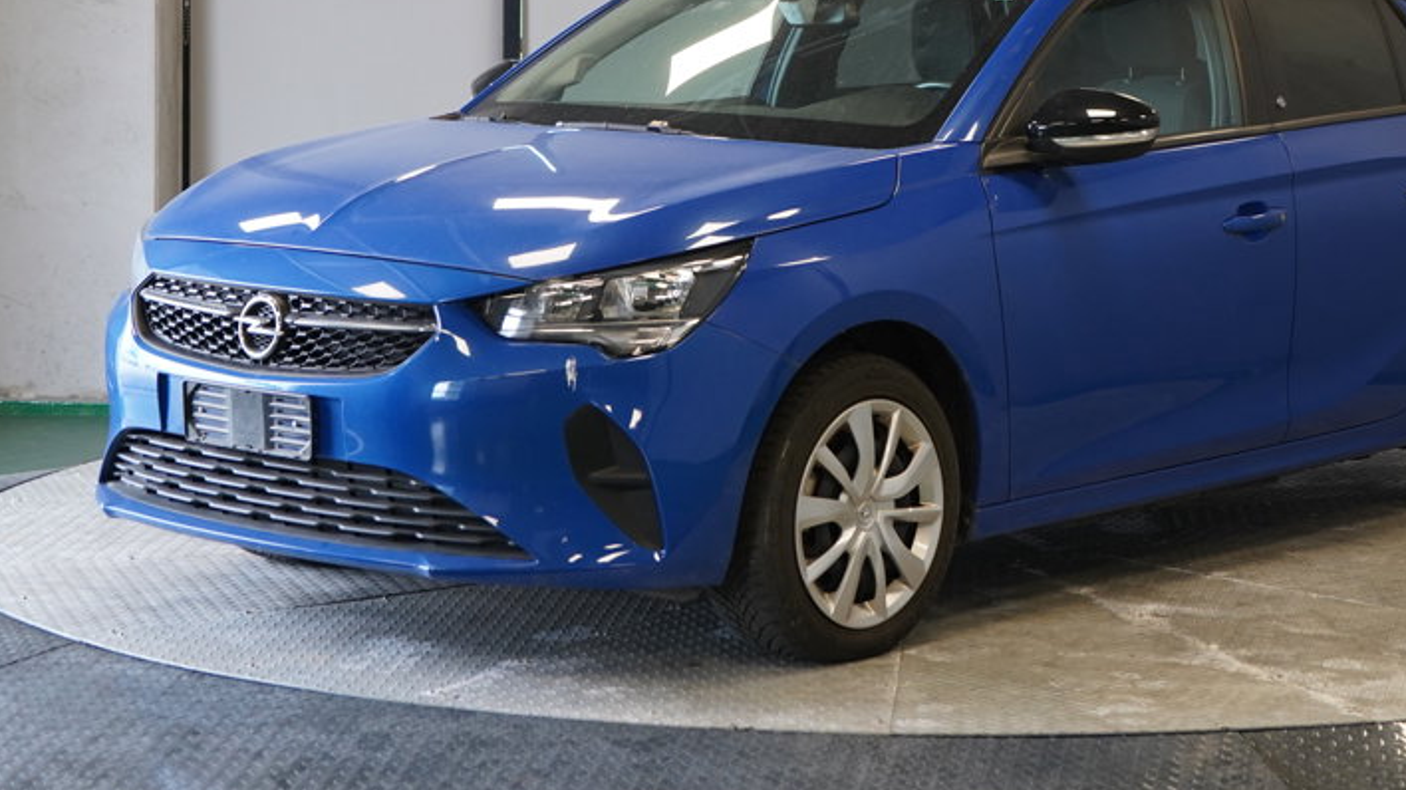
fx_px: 3243
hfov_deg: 24.4
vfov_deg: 13.8
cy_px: 99
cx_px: 921
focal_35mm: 87
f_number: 4.5
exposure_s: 1/160
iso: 1600
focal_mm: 49
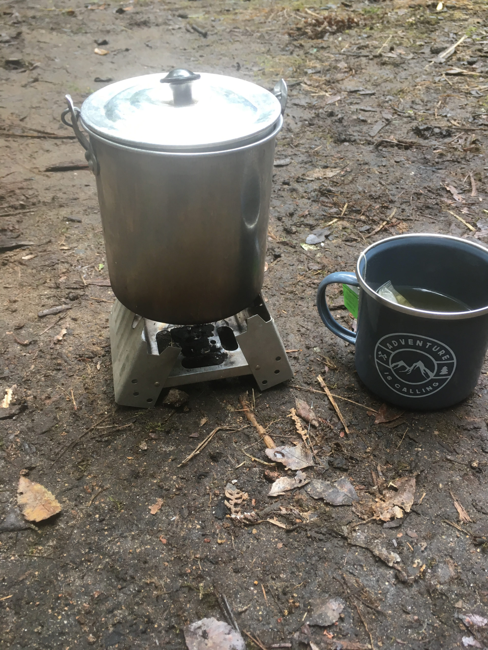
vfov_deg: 61.7
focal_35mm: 29
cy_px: 325
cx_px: 244
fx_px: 545
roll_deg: -4.8
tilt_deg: -38.8
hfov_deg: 48.2
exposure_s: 1/33
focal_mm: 4.15
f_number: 2.2
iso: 32
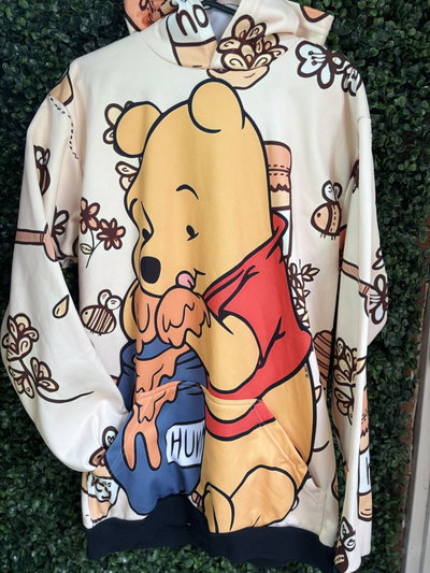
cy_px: 286
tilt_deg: -12.4
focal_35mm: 26
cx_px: 215
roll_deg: -1.5
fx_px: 430
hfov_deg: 53.1
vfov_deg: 67.3
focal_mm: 5.96
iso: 160
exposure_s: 1/50
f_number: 1.6
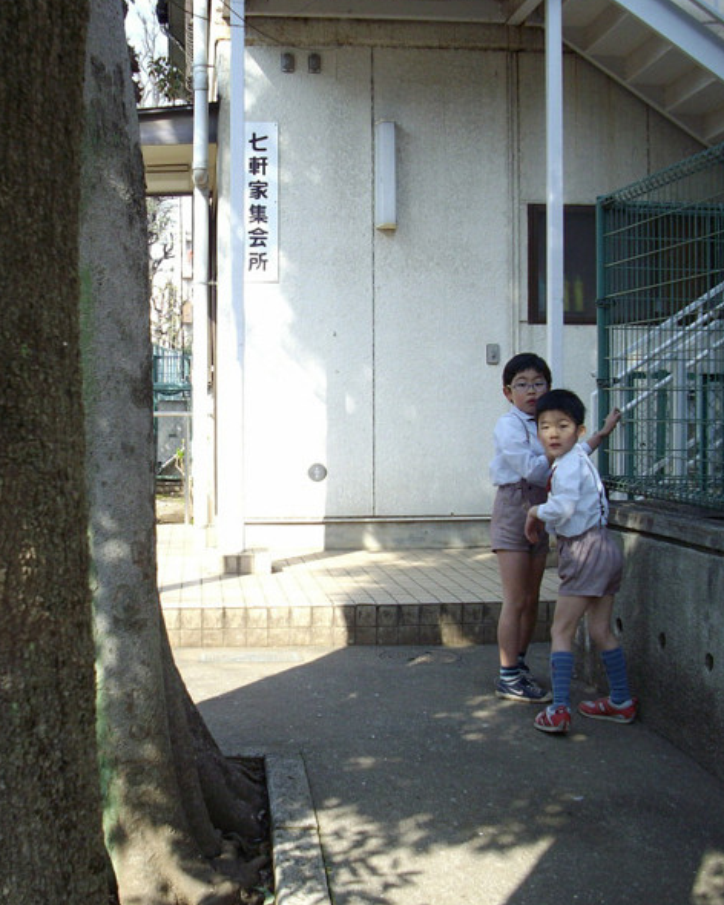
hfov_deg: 30.7
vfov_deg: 38.0
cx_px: 264
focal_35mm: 49
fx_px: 1312
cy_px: 449
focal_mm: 6.2
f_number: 2.8
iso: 80
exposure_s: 1/250
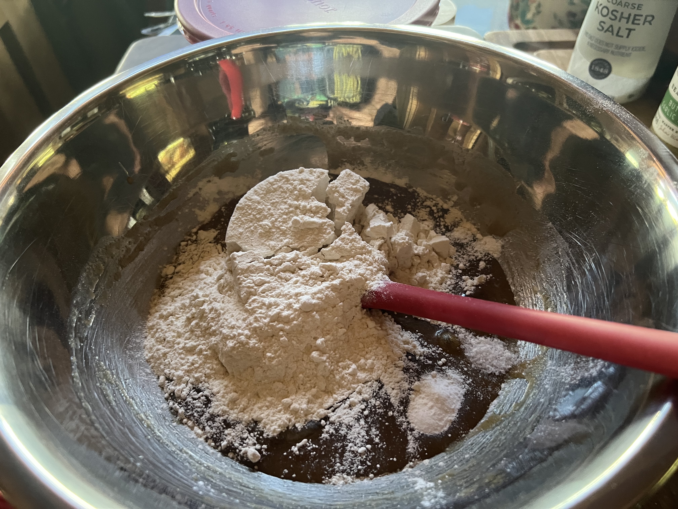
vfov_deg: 53.1
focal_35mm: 26
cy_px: 254
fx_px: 509
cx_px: 339
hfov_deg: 67.3
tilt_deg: -49.9
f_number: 1.5
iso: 500
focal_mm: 5.7
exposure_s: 1/44
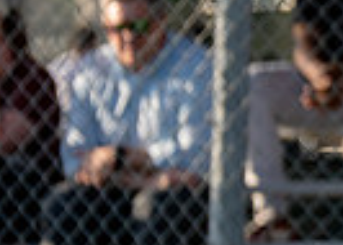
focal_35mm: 1340
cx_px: 717
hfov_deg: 1.5
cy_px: 58
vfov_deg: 1.1
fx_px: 13054
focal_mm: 200
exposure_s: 1/2500
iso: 400
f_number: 2.8
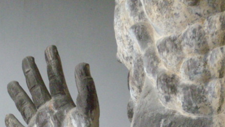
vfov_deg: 5.4
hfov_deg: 9.6
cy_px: 108
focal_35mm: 224
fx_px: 1337
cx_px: 73
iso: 400
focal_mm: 18.6
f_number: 5.2
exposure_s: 1/100
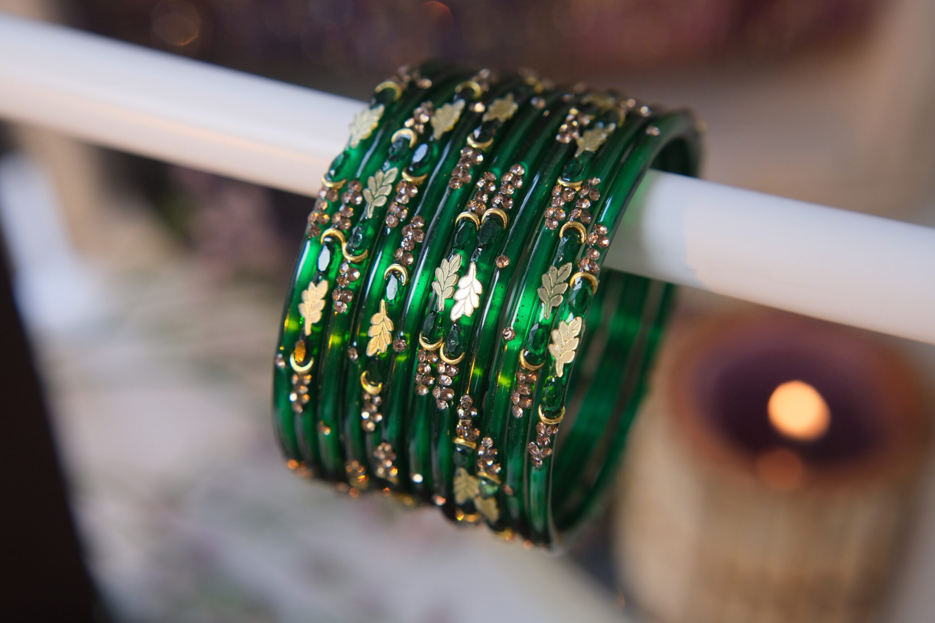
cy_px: 312
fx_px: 1299
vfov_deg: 27.0
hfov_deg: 39.6
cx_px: 468
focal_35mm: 50
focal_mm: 33
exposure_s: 1/125
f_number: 3.2
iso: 640
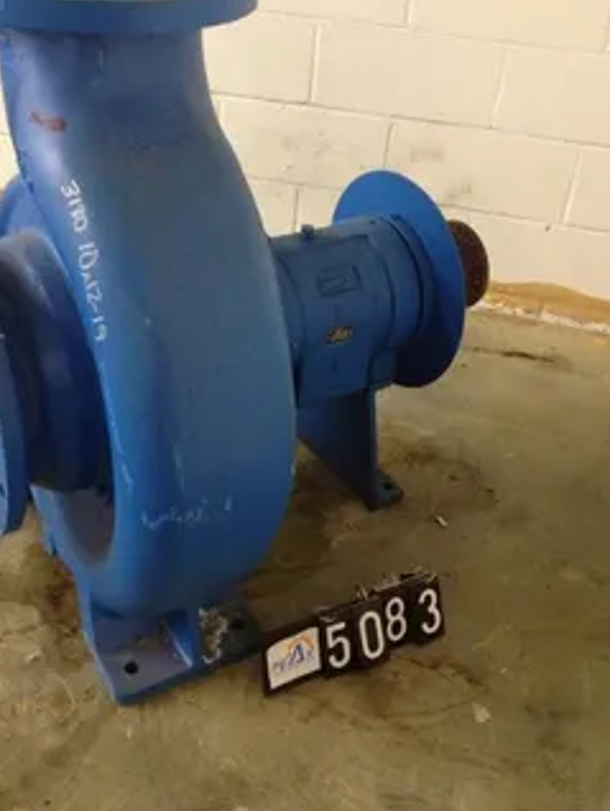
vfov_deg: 42.7
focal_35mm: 44
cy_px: 326
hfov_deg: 32.8
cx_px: 253
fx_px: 1032
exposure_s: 1/20
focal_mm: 4.28
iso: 250
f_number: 2.4
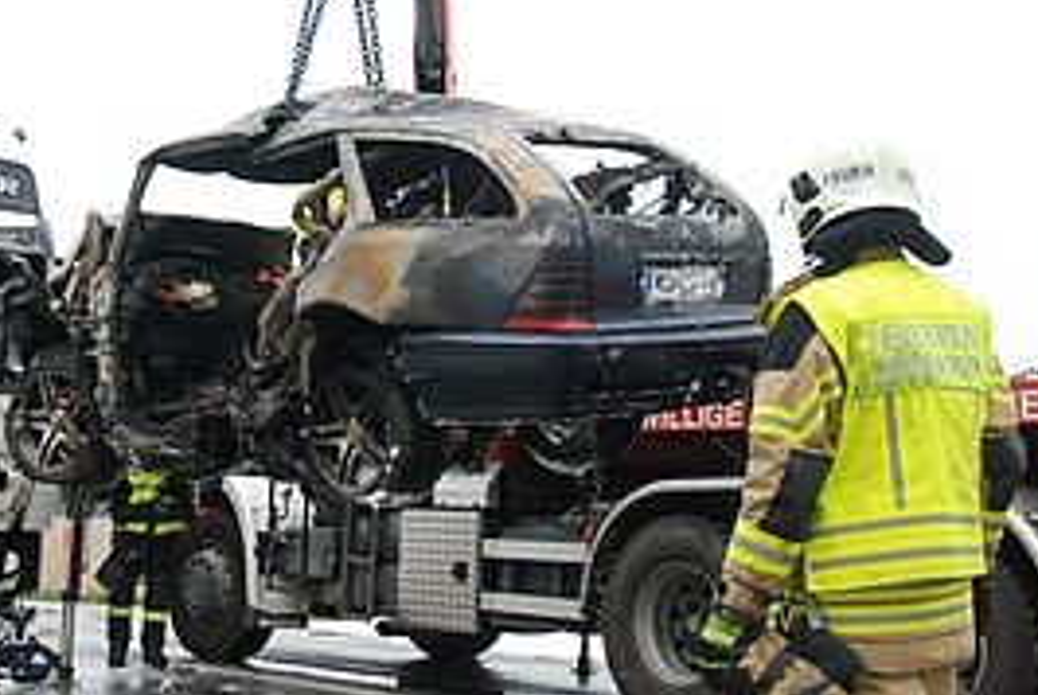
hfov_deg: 33.3
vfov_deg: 23.0
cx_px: 275
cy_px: 291
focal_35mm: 59
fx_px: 1703
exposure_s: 1/320
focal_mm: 22
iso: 800
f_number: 9
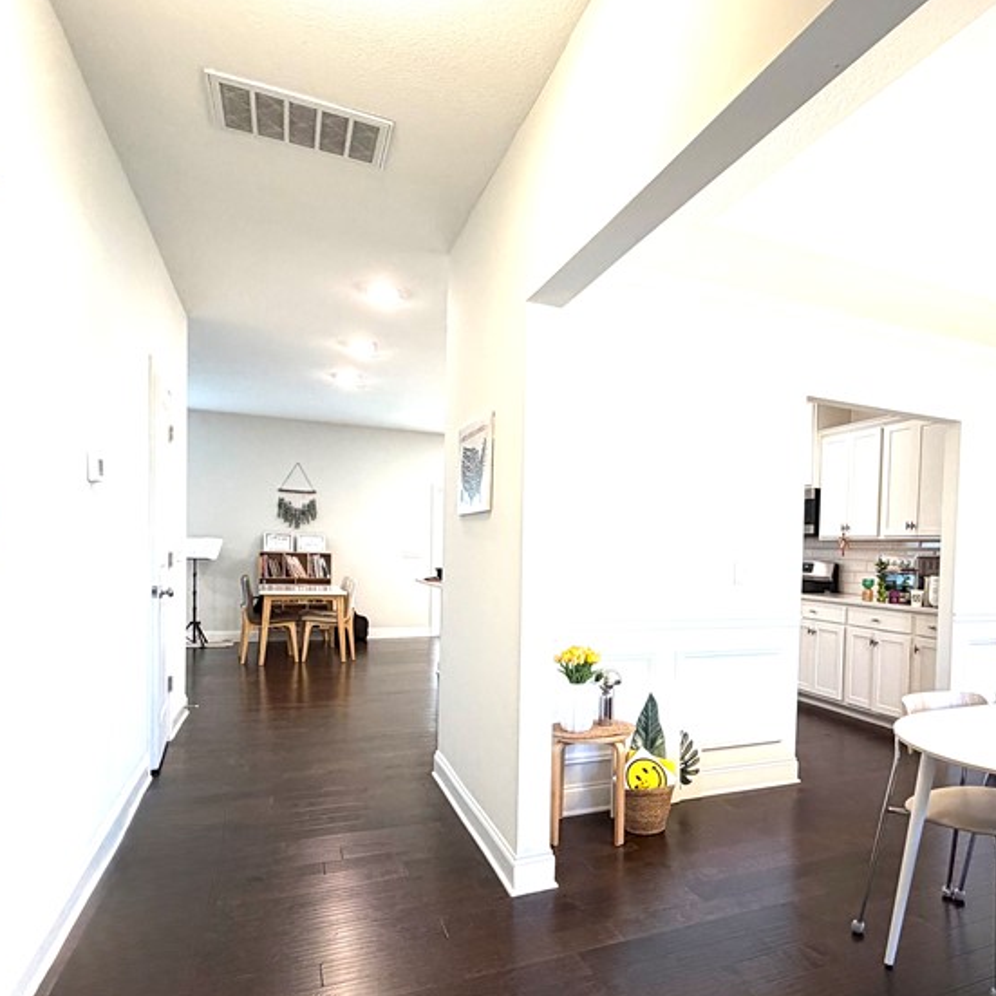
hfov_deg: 65.3
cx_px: 671
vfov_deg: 66.8
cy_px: 578
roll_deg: -1.3
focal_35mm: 23
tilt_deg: -2.2
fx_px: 749
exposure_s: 1/120
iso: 250
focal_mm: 2.22
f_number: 2.2
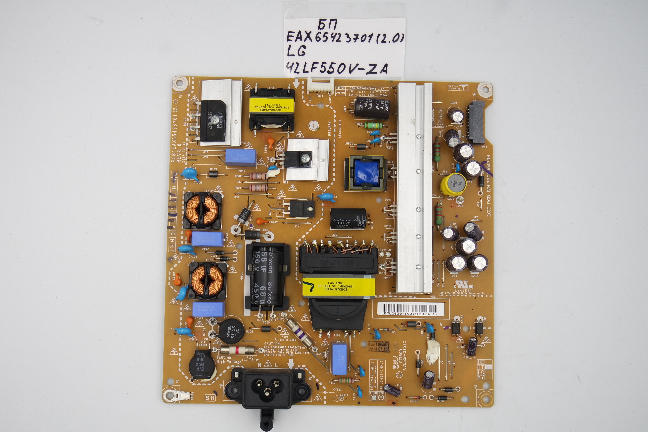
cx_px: 324
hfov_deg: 43.6
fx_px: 810
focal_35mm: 45
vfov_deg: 29.9
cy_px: 216
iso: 160
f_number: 5
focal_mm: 17
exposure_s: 1/125
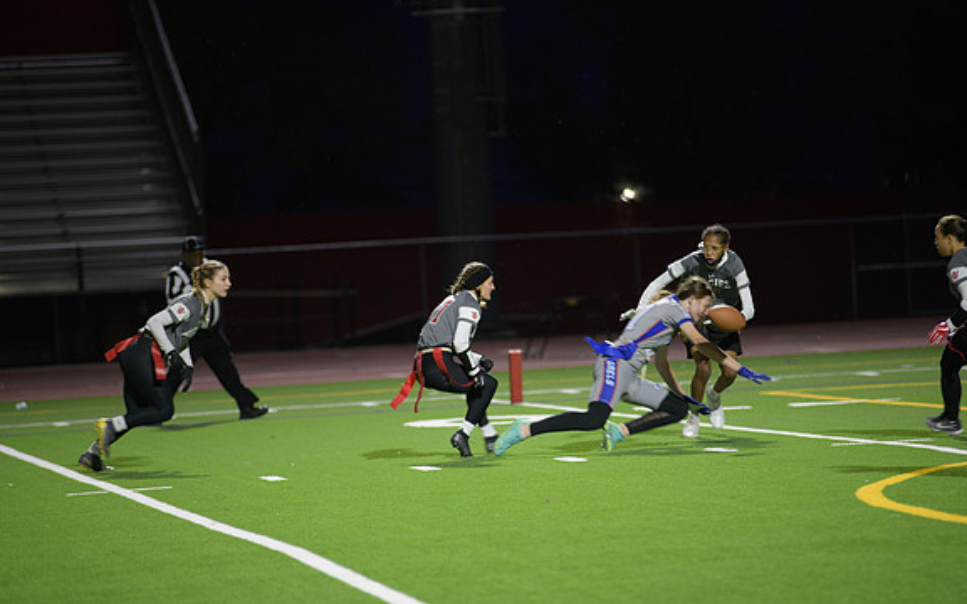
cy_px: 316
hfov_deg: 10.7
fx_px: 5139
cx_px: 485
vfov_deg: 6.7
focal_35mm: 195
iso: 1250
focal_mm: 190
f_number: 2.8
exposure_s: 1/200
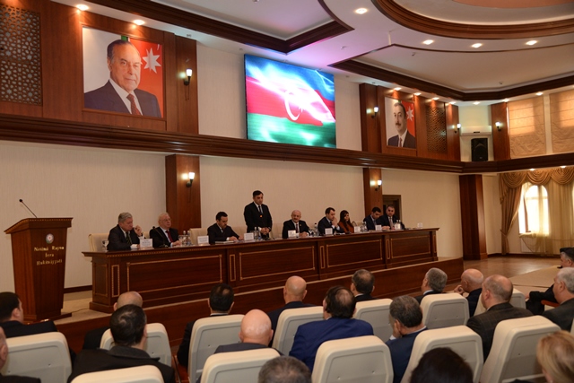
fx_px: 510
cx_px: 287
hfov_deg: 58.7
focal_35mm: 32
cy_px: 192
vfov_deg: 41.1
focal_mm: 32
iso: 2200
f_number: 4
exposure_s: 1/100
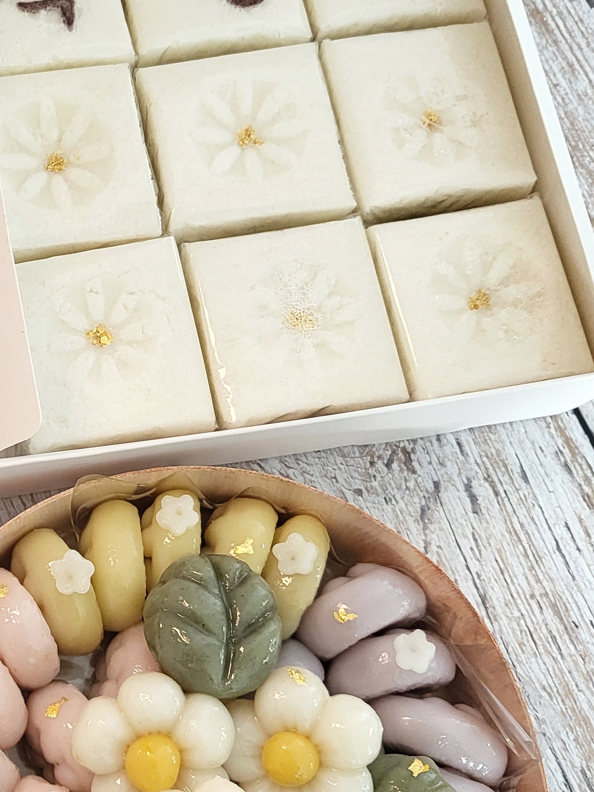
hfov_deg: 23.1
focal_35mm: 61
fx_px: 1395
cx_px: 0
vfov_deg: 31.7
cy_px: 376
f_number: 1.8
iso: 200
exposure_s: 1/60
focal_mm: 4.25
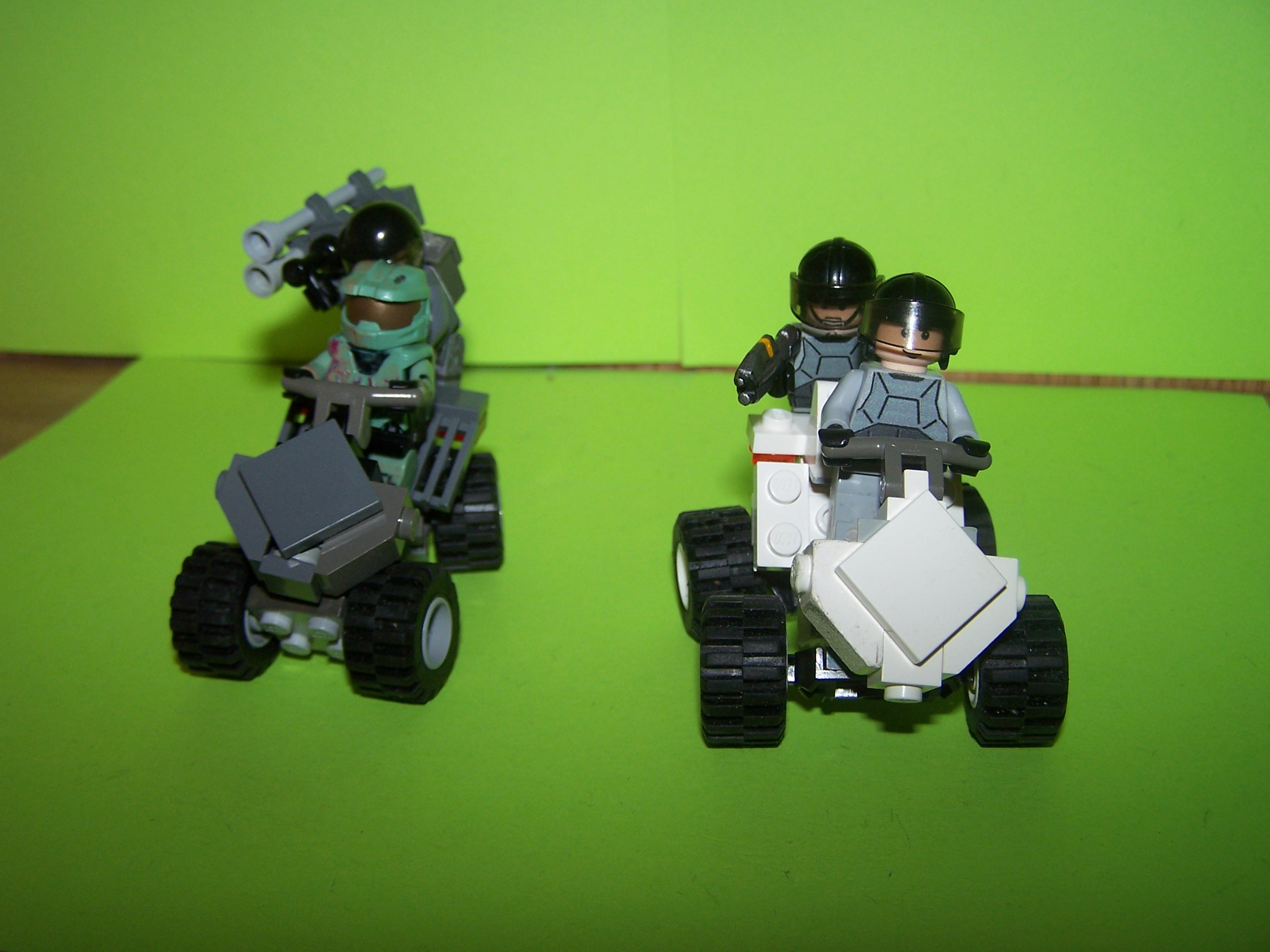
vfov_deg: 37.7
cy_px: 476
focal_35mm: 38
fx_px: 1394
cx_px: 635
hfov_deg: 49.0
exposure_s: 1/60
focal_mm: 6.3
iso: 80
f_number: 2.8
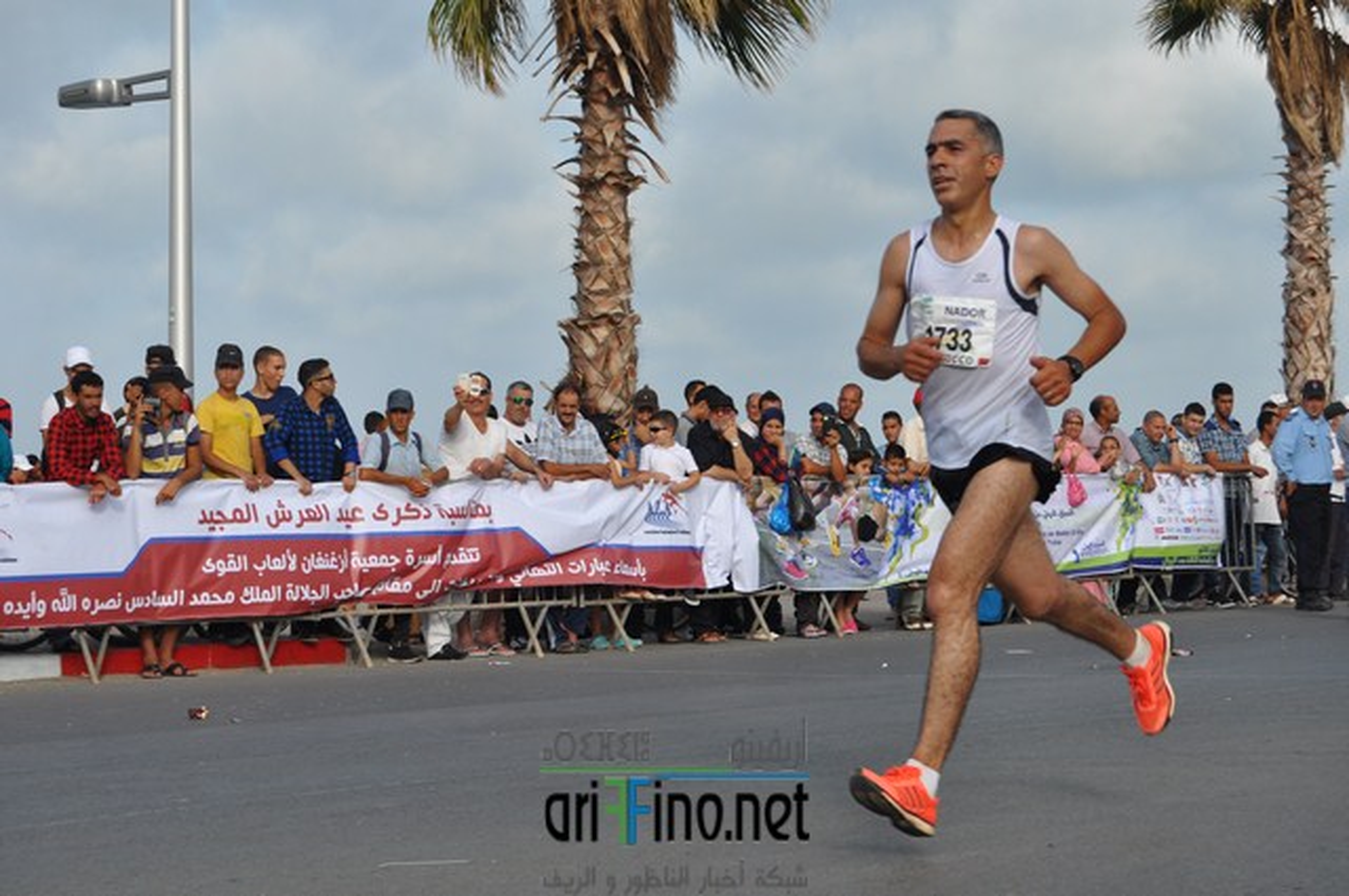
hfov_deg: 24.6
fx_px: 3088
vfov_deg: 16.5
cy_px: 448
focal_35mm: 82
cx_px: 674
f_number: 9
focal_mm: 55
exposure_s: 1/320
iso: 200
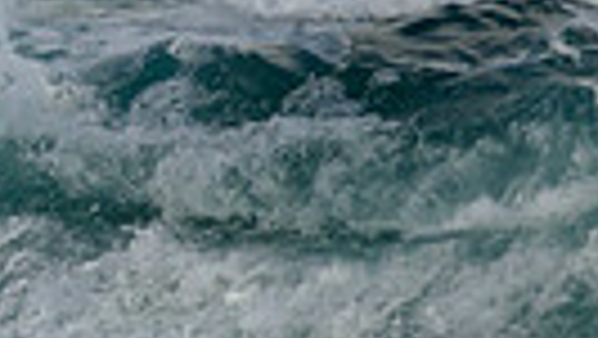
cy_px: 142
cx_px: -683
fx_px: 58181
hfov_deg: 0.6
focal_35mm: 3667
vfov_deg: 0.3
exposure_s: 1/1600
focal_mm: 800
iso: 720
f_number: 11
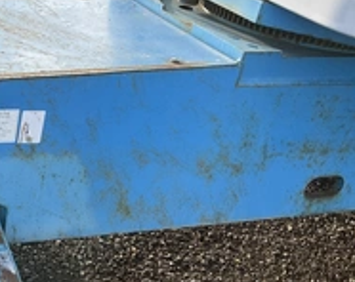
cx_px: 21
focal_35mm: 61
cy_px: 122
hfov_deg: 29.5
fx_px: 640
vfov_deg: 24.9
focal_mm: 3
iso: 20
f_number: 1.8
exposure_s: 1/190
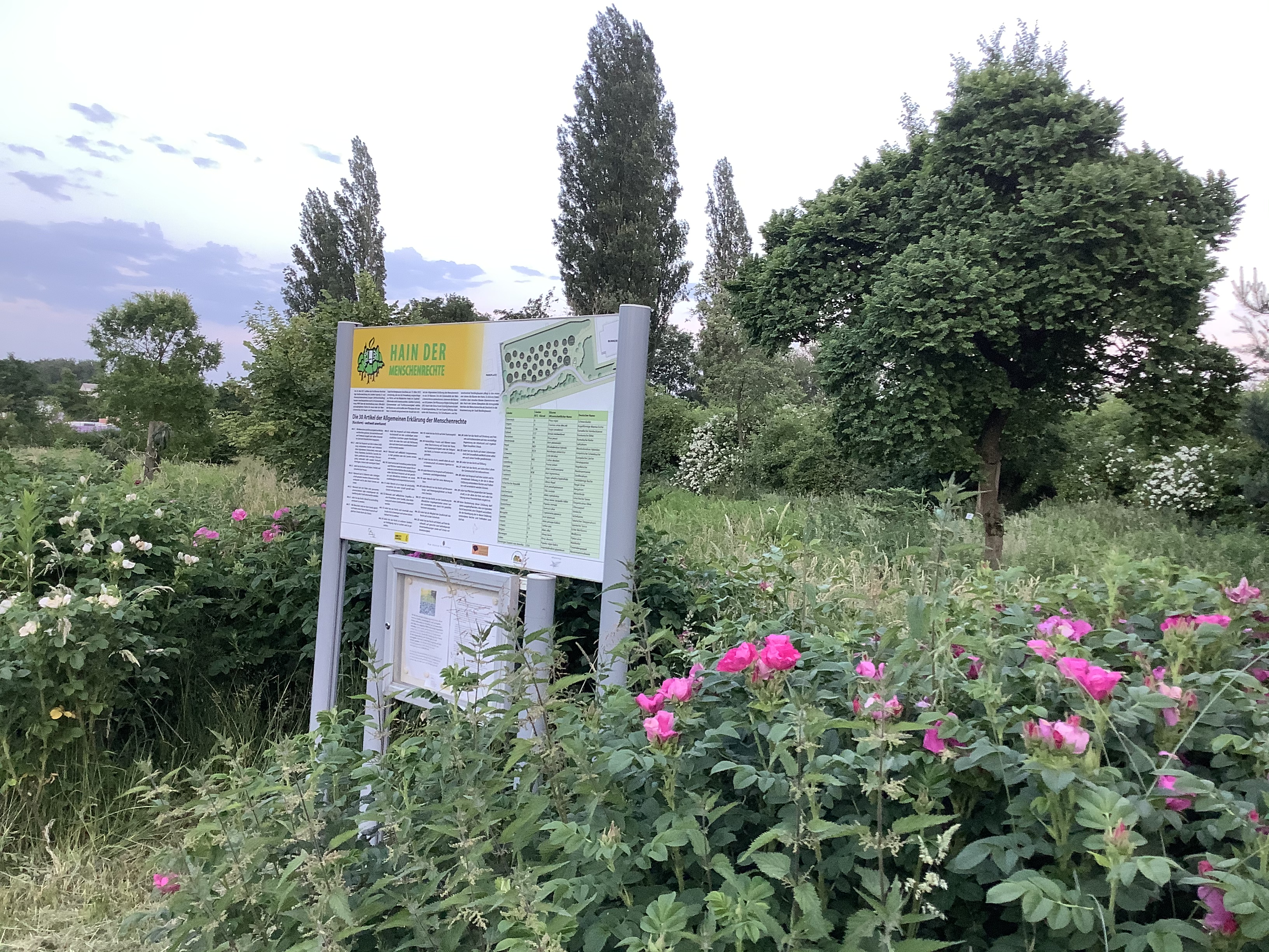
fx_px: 1136
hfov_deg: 58.4
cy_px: 476
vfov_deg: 45.4
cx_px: 634
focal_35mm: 31
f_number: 2.4
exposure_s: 1/60
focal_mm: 3.3
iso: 64
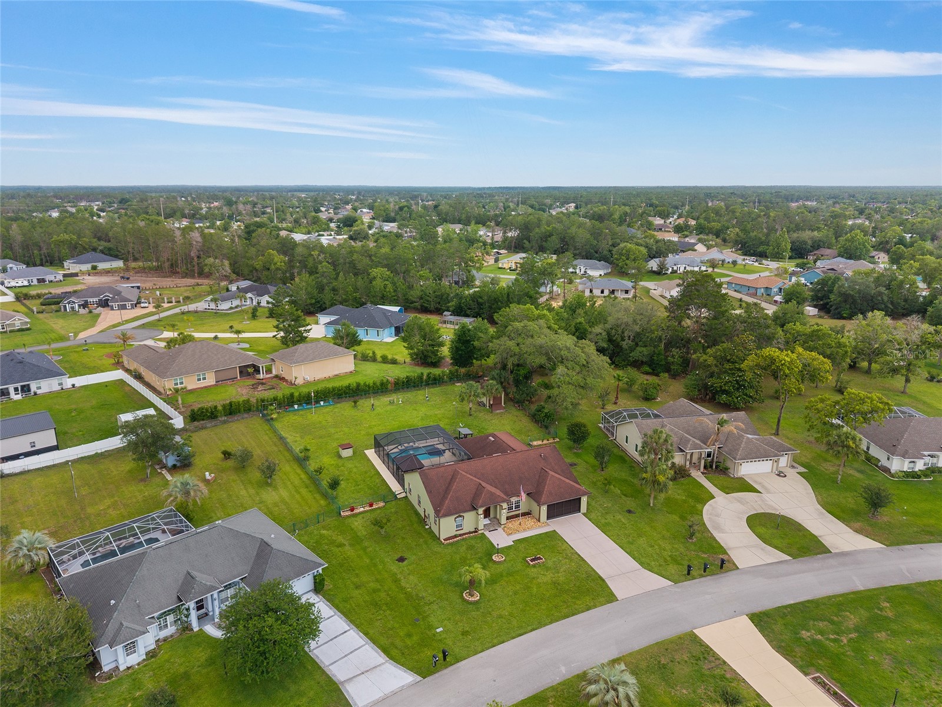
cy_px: 354
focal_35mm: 24
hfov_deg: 71.6
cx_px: 471
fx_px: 653
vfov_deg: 56.8
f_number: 1.8
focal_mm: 8.67
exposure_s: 1/1000
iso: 210
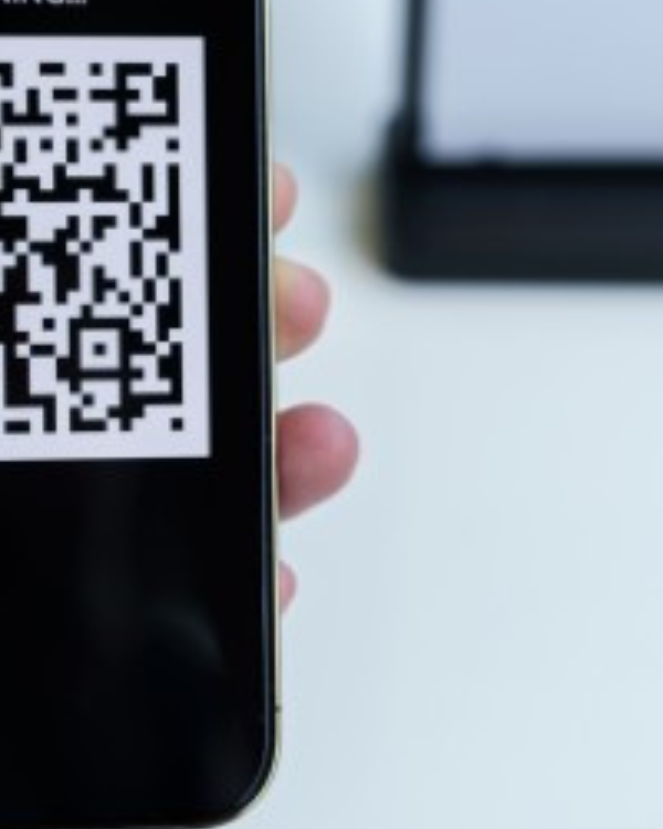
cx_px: 186
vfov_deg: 19.9
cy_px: 280
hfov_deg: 16.0
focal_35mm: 96
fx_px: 2355
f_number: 2.8
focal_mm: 35
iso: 200
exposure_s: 1/160
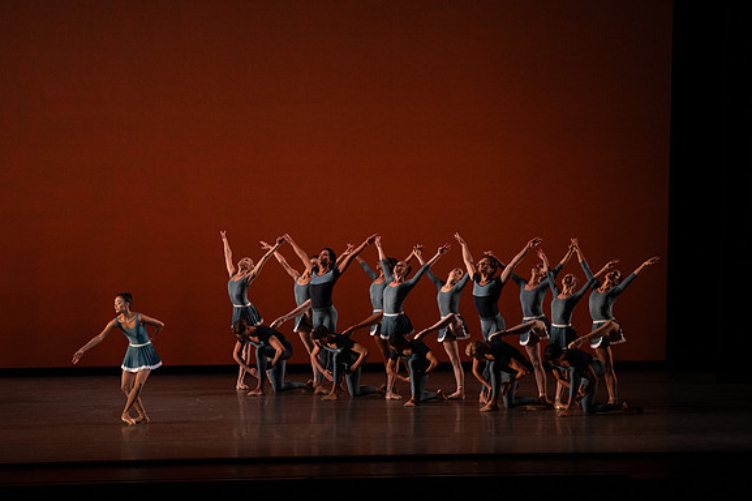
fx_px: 3445
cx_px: 375
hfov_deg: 12.5
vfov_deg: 8.3
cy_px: 251
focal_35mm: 165
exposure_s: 1/400
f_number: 9
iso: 5000
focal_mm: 164
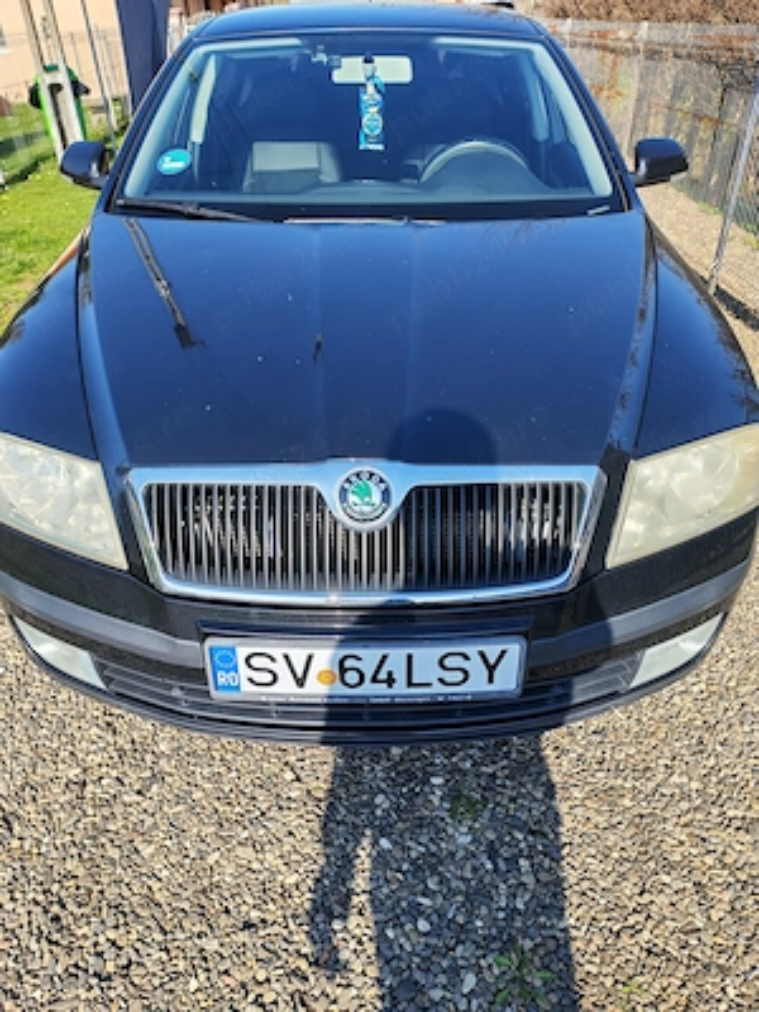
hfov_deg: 51.4
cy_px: 506
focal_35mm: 27
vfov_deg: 65.3
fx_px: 789
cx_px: 380
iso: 50
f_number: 1.9
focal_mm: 6.12
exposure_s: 1/840
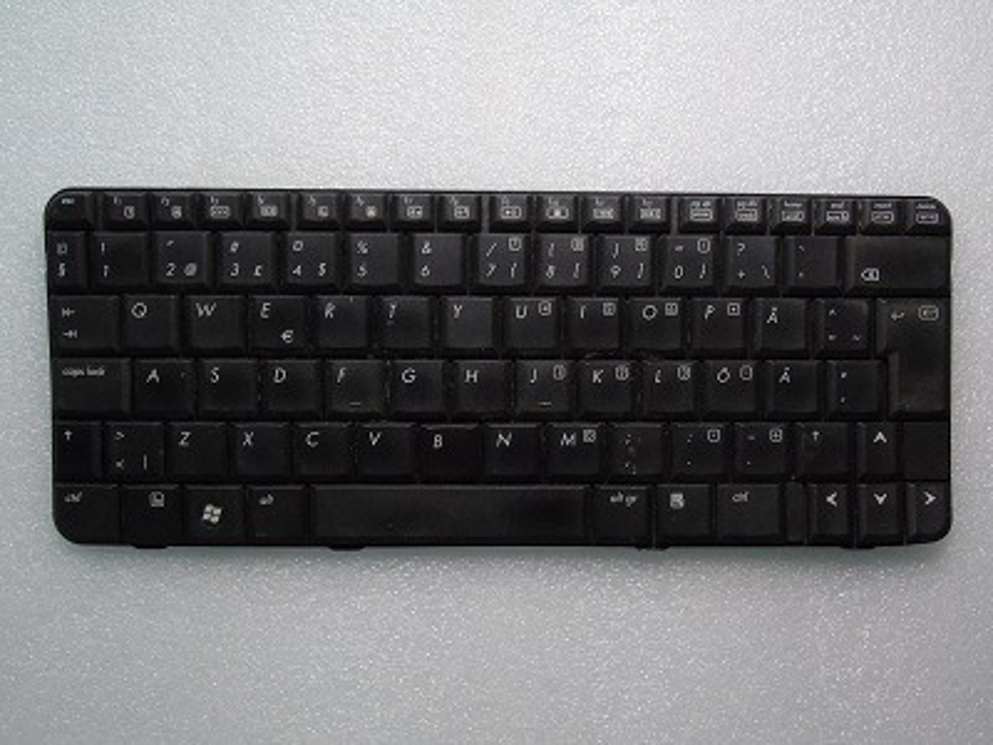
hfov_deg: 54.0
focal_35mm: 34
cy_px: 372
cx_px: 496
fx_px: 975
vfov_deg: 41.8
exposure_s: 1/40
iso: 400
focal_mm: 6.1
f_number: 6.3
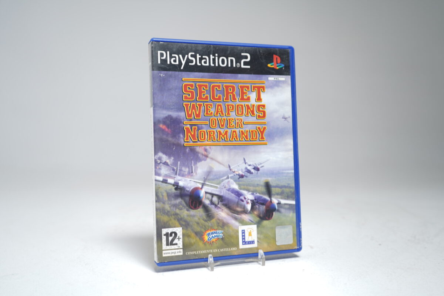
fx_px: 444
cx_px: 222
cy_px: 148
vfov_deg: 36.9
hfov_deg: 53.1
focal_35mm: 36
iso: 64
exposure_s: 1/3
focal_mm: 36
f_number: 5
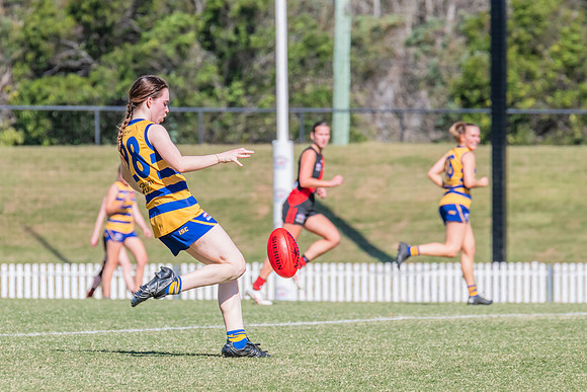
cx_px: 211
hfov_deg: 3.7
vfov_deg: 2.5
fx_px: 9151
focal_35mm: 561
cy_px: 182
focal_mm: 380
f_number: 11
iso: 800
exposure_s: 1/1250
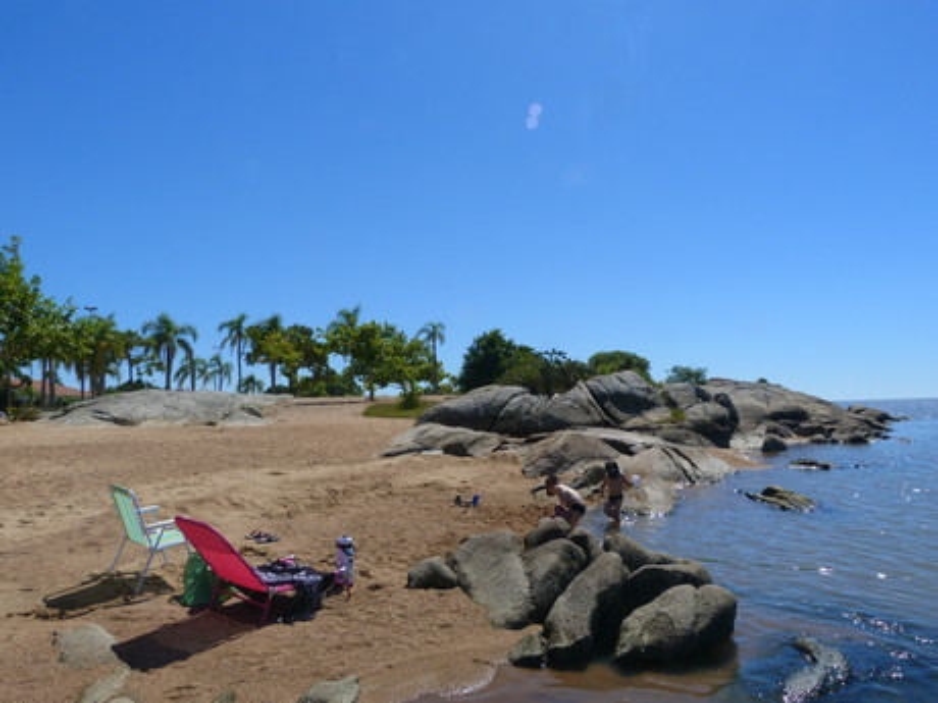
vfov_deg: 54.9
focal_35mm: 25
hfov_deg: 69.4
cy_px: 352
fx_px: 677
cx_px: 469
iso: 80
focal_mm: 4.5
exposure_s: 1/500
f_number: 5.6
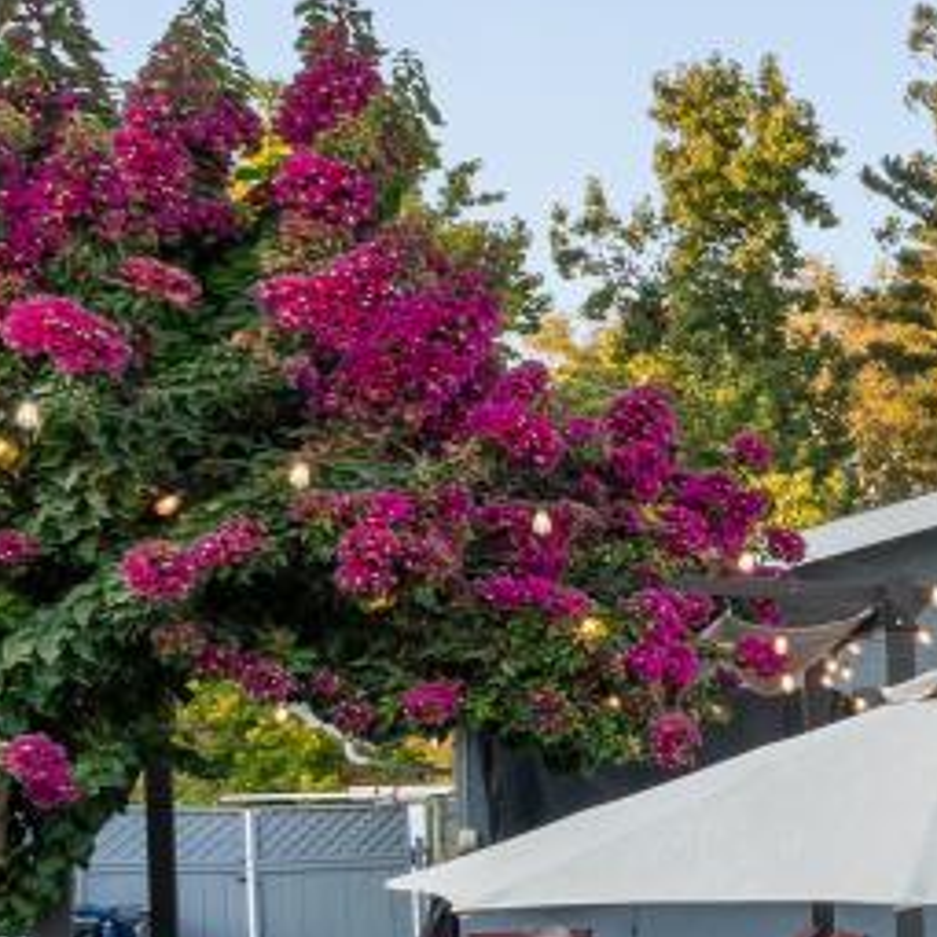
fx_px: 2450
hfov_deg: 12.7
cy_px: 875
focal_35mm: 80
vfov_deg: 21.1
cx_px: 2561
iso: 250
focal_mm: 16
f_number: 9
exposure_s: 1/15
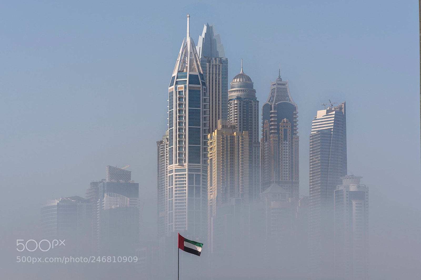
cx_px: 210
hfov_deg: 15.2
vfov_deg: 10.2
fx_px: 1578
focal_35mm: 135
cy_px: 140
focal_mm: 135
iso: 64
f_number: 8
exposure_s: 1/500
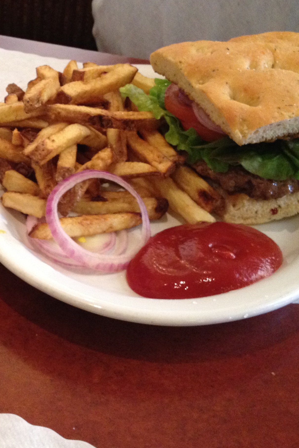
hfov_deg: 20.1
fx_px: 810
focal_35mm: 65
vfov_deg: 31.0
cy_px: 214
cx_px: -14
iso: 250
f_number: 2.4
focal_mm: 4.28
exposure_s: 1/20
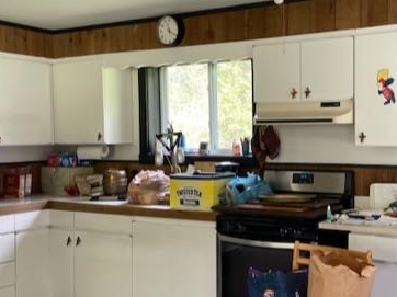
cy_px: 142
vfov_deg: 31.5
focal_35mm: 46
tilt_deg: -1.5
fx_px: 527
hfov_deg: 40.0
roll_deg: +0.4
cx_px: 305
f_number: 1.6
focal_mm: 4.2
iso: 125
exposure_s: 1/121
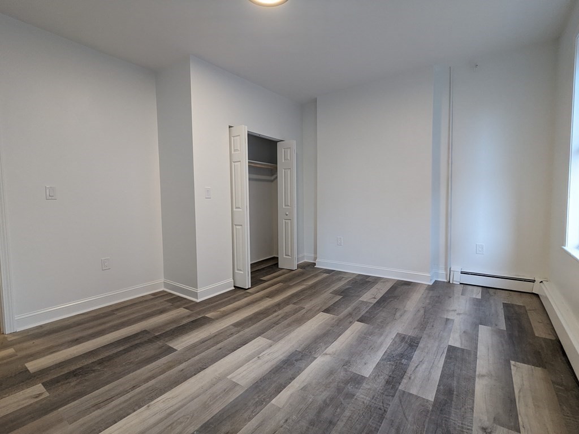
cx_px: 290
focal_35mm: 16
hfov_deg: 94.5
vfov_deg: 78.1
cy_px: 217
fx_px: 268
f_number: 2.2
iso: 96
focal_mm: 2.35
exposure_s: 1/24
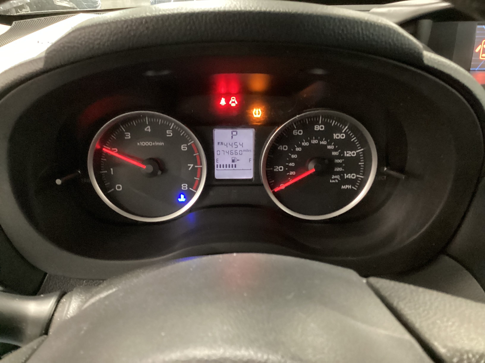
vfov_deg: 45.4
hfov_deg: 58.4
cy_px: 182
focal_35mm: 31
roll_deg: -1.7
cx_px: 242
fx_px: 434
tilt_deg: -29.5
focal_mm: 3.3
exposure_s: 1/17
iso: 800
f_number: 2.4
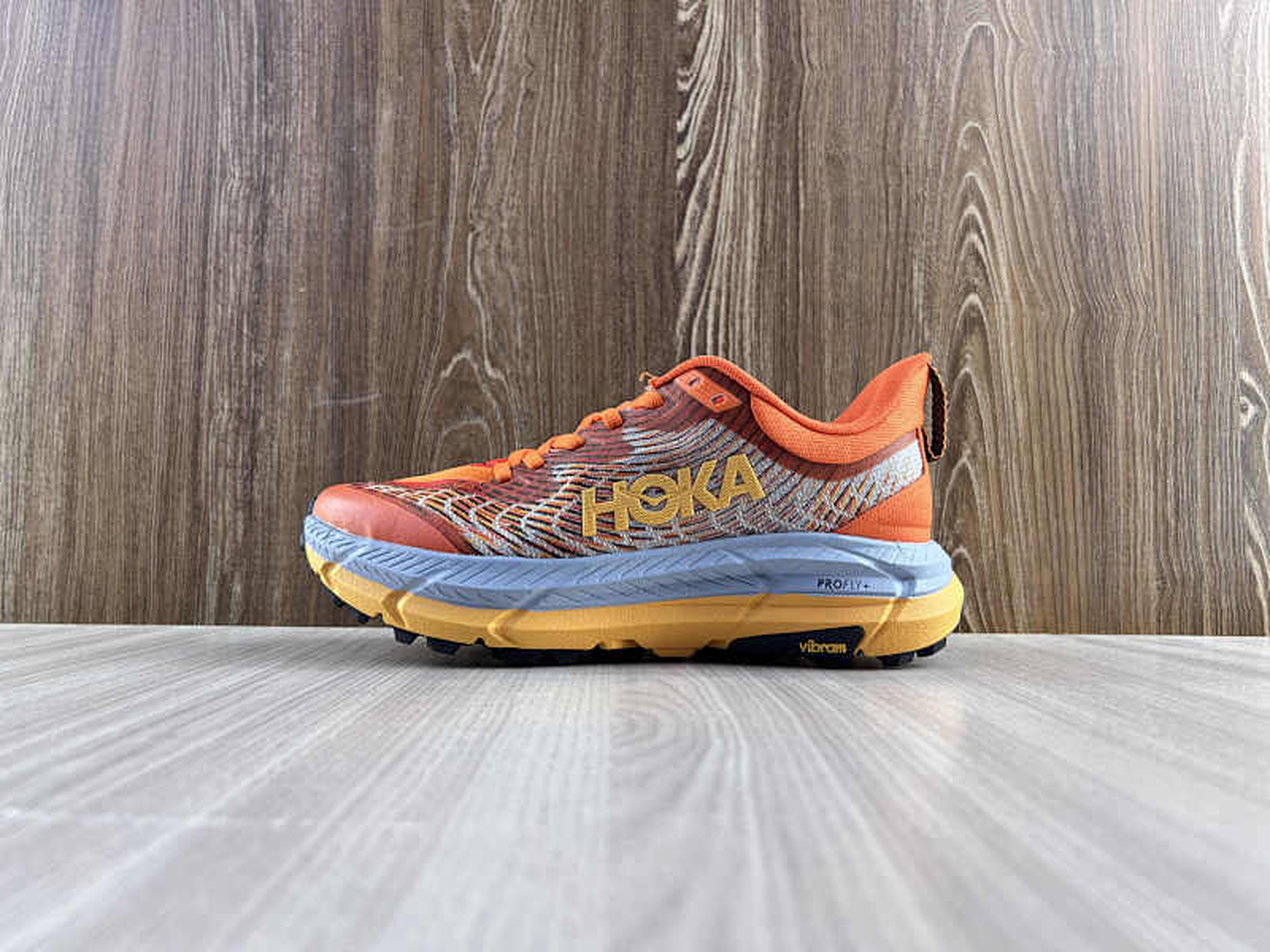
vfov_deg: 53.1
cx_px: 635
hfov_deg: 67.3
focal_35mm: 26
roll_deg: -0.4
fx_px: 954
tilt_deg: +2.7
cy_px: 476
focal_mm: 5.7
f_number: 1.5
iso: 32
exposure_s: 1/129
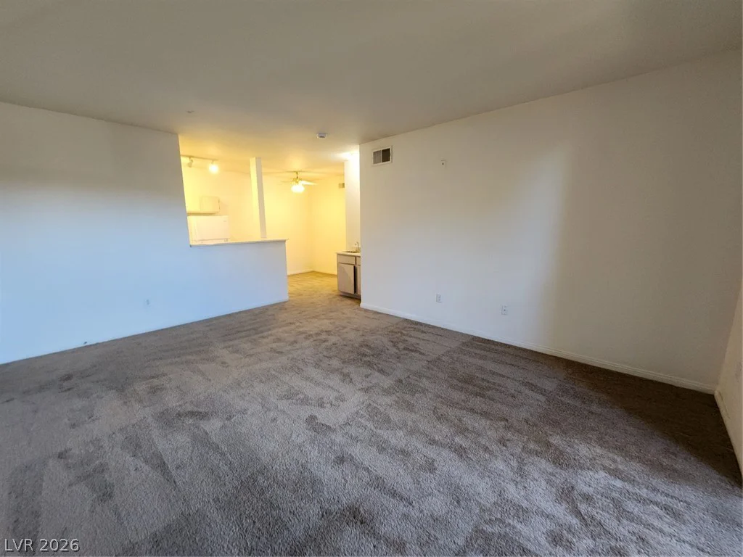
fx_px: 279
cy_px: 278
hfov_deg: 106.2
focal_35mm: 13
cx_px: 372
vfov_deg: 89.9
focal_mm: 2.2
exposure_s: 1/60
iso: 250
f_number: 2.2
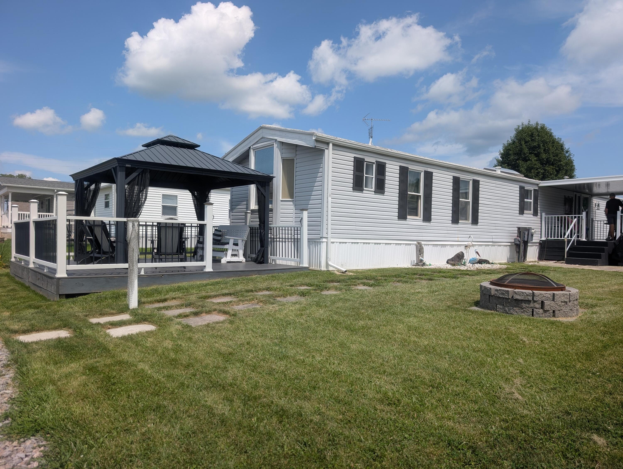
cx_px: 312
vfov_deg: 56.9
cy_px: 234
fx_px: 432
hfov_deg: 71.5
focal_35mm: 24
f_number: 1.68
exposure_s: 1/1381
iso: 22
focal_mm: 6.9
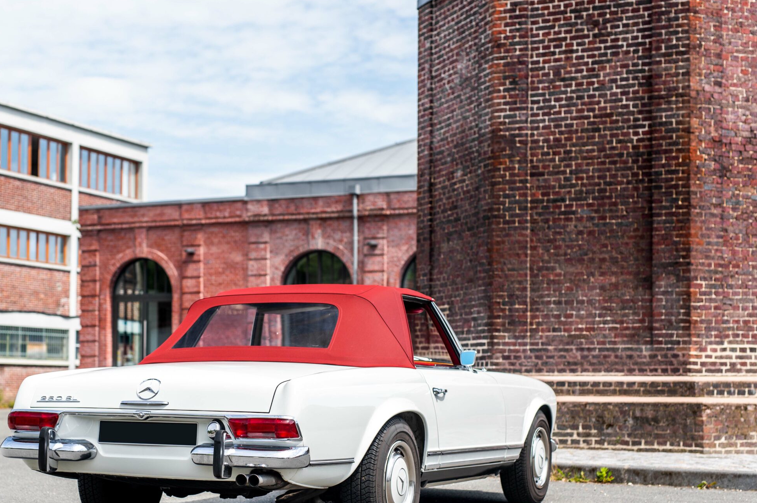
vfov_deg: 20.5
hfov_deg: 30.5
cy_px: 321
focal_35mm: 66
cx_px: 308
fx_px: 1387
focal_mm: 50
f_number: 3.2
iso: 100
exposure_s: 1/500
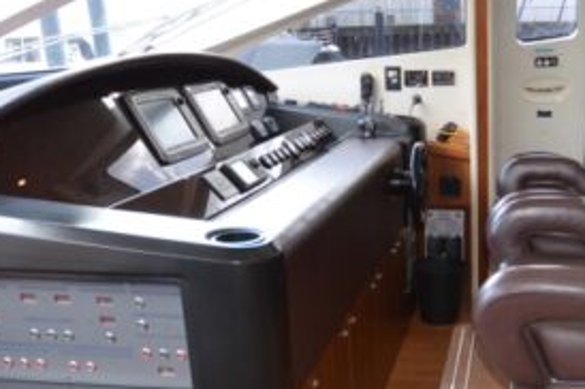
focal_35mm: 42
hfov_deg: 45.0
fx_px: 682
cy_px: 255
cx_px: 433
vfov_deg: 31.6
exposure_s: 1/100
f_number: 4
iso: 400
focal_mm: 10
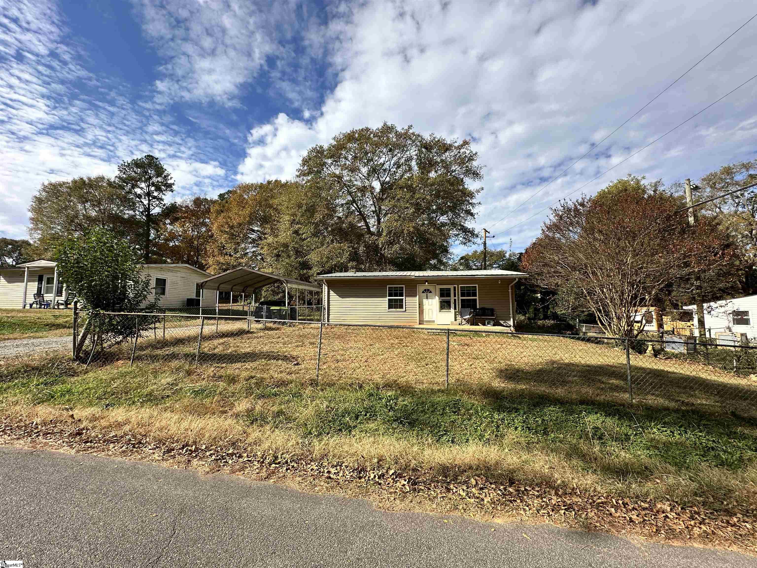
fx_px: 306
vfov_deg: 85.7
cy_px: 284
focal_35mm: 14
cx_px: 378
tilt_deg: +6.9
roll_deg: -0.7
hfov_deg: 102.1
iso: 50
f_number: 2.2
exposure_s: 1/1473
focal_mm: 2.22
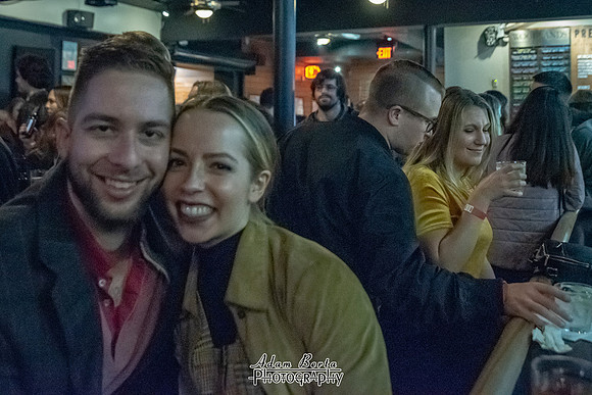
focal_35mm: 83
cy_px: 98
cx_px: 296
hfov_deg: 24.5
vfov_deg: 16.4
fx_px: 1361
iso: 12800
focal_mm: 55
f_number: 2.8
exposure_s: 1/60
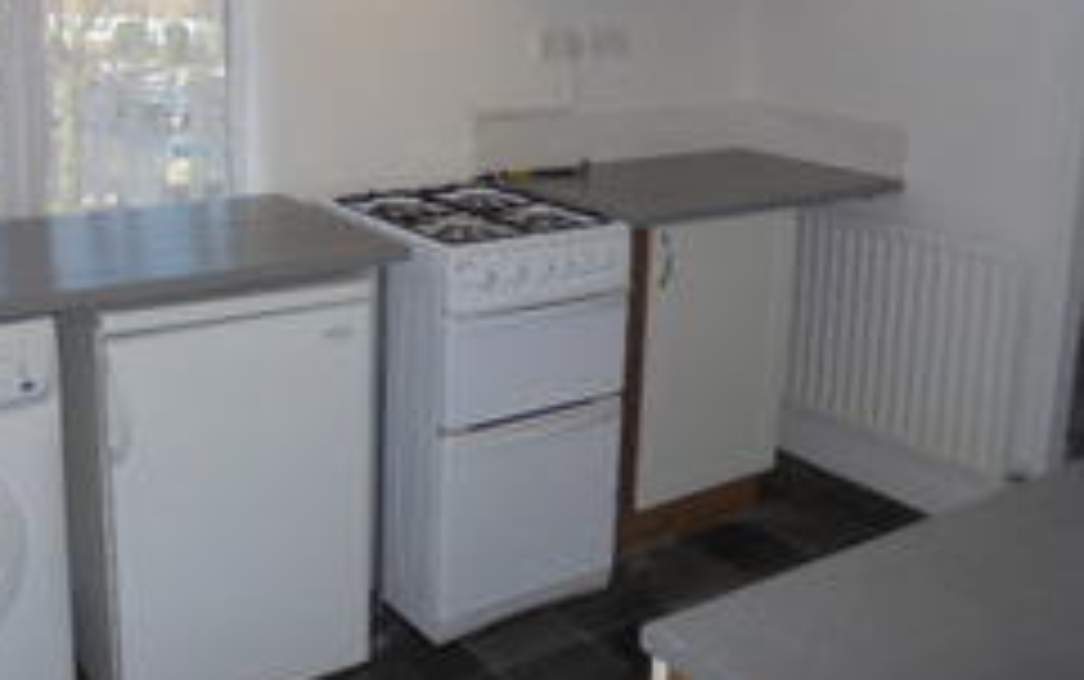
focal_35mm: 40
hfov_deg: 48.7
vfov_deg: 31.5
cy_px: 173
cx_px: 400
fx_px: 1183
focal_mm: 4.6
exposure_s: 1/200
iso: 100
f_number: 3.5
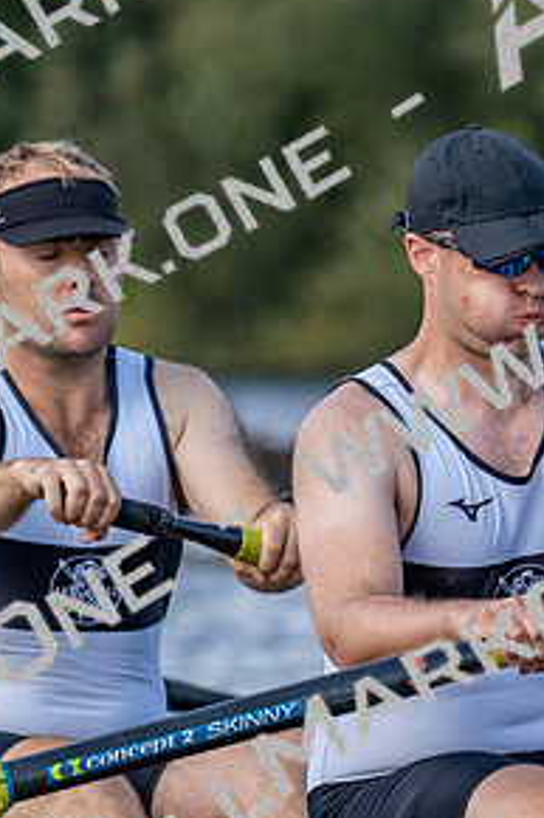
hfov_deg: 2.0
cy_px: 503
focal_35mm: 695
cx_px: 645
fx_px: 15771
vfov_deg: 3.0
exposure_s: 1/1600
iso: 400
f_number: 6.3
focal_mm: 347
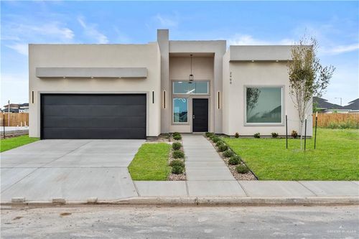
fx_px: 379
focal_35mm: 38
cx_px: 180
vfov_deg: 35.0
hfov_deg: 50.7
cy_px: 120
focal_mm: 38
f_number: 5.6
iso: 100
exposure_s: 1/250
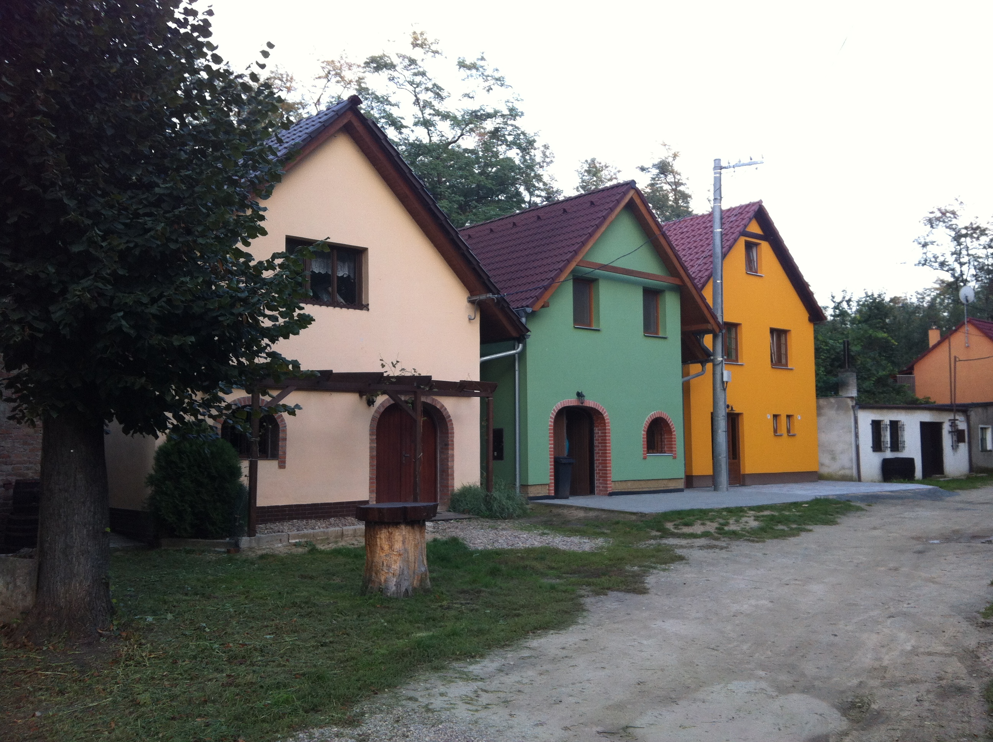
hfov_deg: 52.7
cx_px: 496
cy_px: 371
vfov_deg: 40.6
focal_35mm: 35
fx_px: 1003
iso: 80
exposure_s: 1/30
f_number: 2.8
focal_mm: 3.85
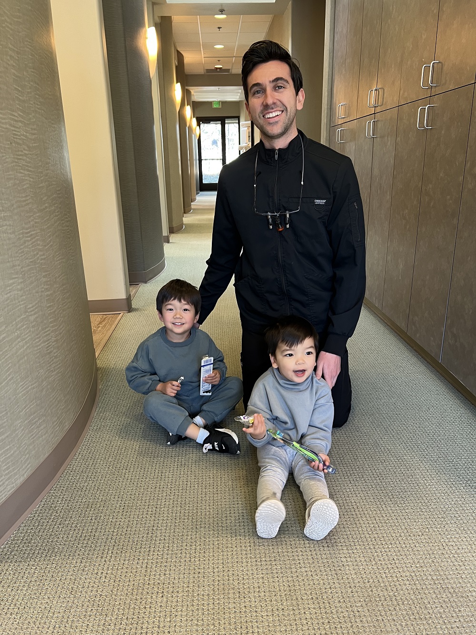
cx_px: 238
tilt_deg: -17.7
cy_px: 318
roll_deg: +1.3
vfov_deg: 67.3
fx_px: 477
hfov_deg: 53.1
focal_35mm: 26
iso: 160
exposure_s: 1/60
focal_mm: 5.7
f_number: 1.5
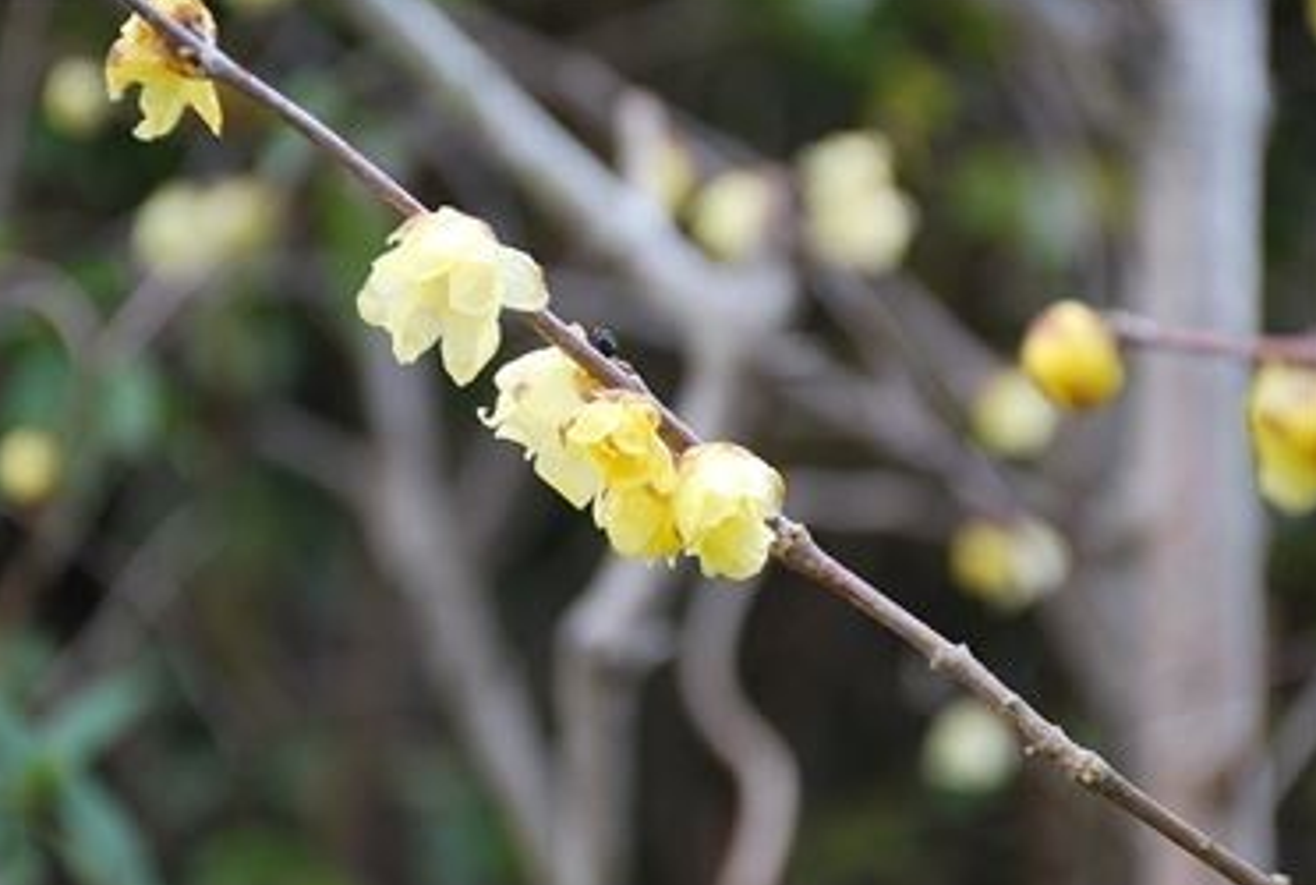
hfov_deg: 14.1
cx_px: 619
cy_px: 453
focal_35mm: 145
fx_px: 5313
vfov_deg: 9.5
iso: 200
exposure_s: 1/80
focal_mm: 90
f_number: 5.6
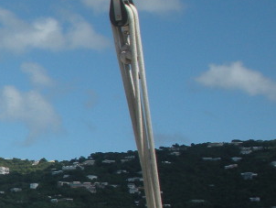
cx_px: -190
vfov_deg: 12.1
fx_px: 974
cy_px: 148
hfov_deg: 14.5
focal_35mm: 122
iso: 88
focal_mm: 6.3
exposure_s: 1/538
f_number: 5.6
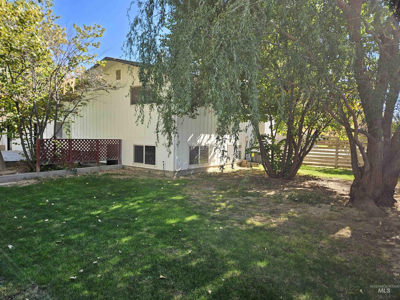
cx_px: 200
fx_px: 266
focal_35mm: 23
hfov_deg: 73.9
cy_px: 150
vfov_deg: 58.9
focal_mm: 5.4
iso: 25
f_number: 1.8
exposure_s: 1/270
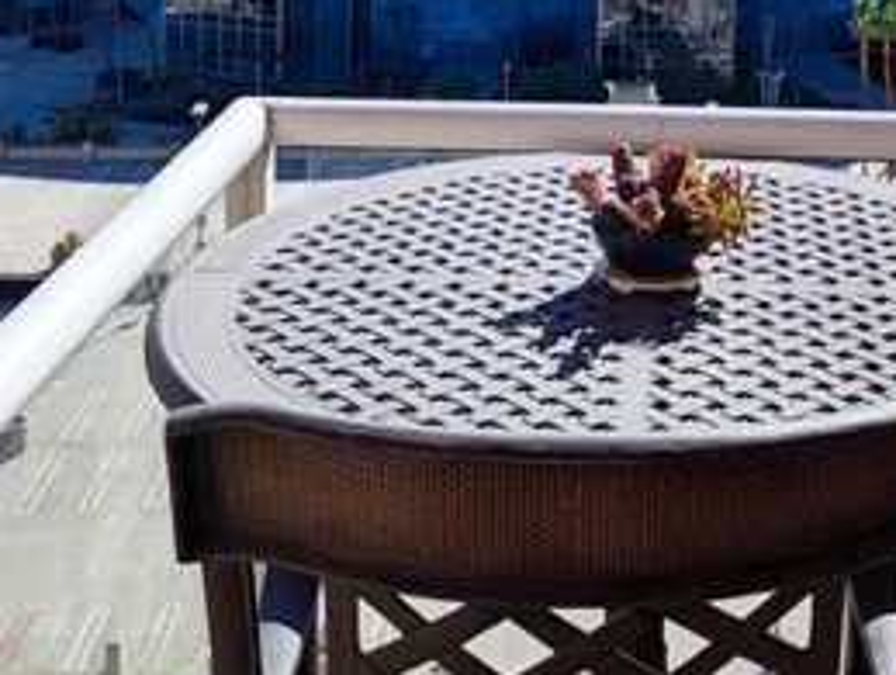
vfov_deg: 19.7
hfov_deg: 27.5
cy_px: -201
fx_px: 1788
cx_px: 733
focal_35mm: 69
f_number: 1.85
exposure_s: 1/3145
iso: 48
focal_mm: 6.81
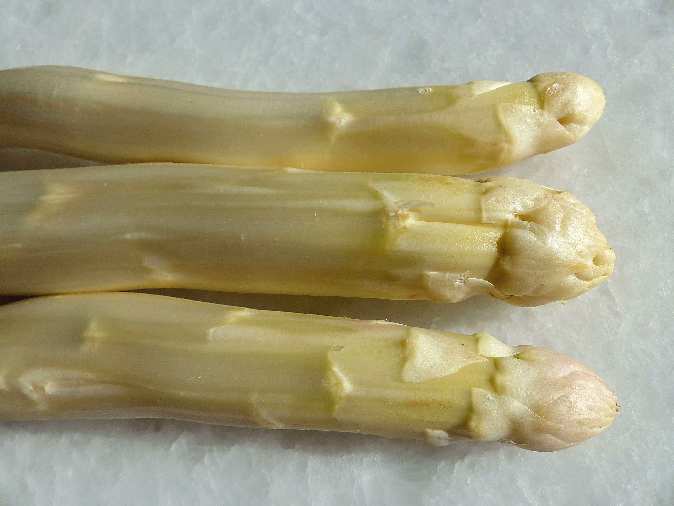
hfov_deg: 69.4
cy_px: 253
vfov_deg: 54.9
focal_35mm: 25
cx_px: 337
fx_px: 487
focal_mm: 4.5
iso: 100
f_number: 4
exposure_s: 1/1600
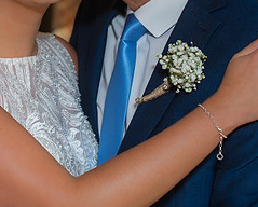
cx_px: 47
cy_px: -47
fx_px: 1017
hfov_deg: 14.4
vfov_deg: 11.4
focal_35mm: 133
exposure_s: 1/100
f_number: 2.5
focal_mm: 35
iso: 125
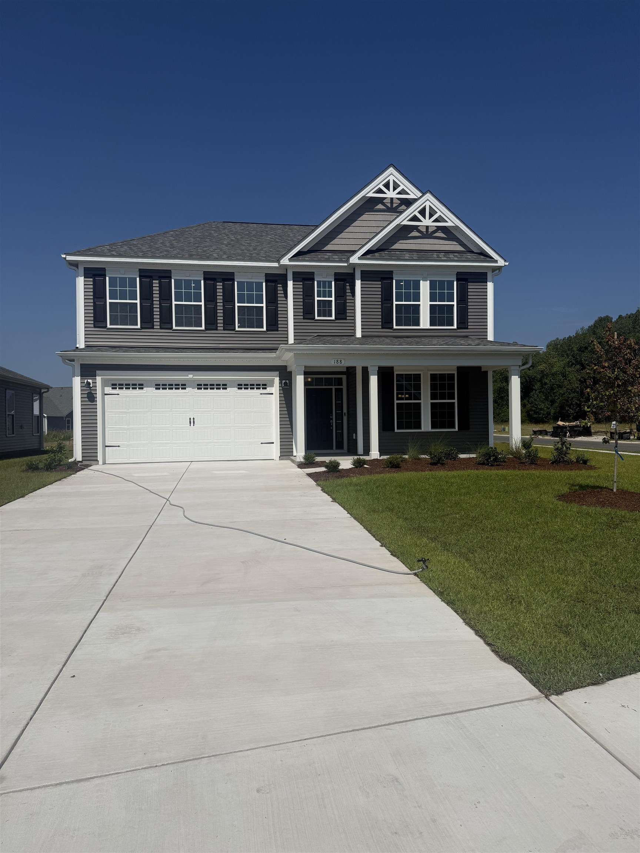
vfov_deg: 71.6
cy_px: 426
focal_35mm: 24
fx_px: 592
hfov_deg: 56.8
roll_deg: -0.4
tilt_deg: +0.4
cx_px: 320
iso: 80
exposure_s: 1/11905
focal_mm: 6.76
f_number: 1.78
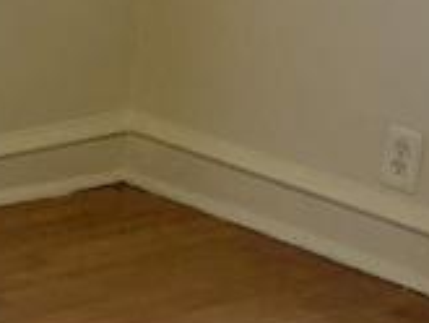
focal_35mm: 180
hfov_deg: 9.8
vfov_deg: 8.2
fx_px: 2232
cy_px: -16
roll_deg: -1.5
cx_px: -577
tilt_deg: -13.8
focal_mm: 3
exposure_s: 1/60
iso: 160
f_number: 1.8
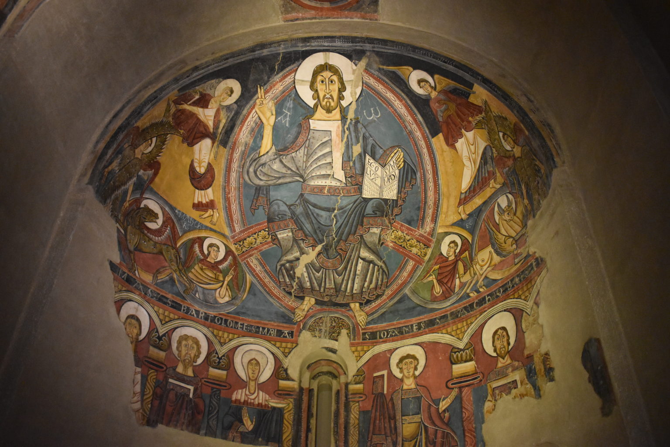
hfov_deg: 61.9
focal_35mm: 30
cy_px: 224
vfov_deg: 43.6
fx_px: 558
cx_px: 335
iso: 4000
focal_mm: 20
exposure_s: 1/60
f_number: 3.5
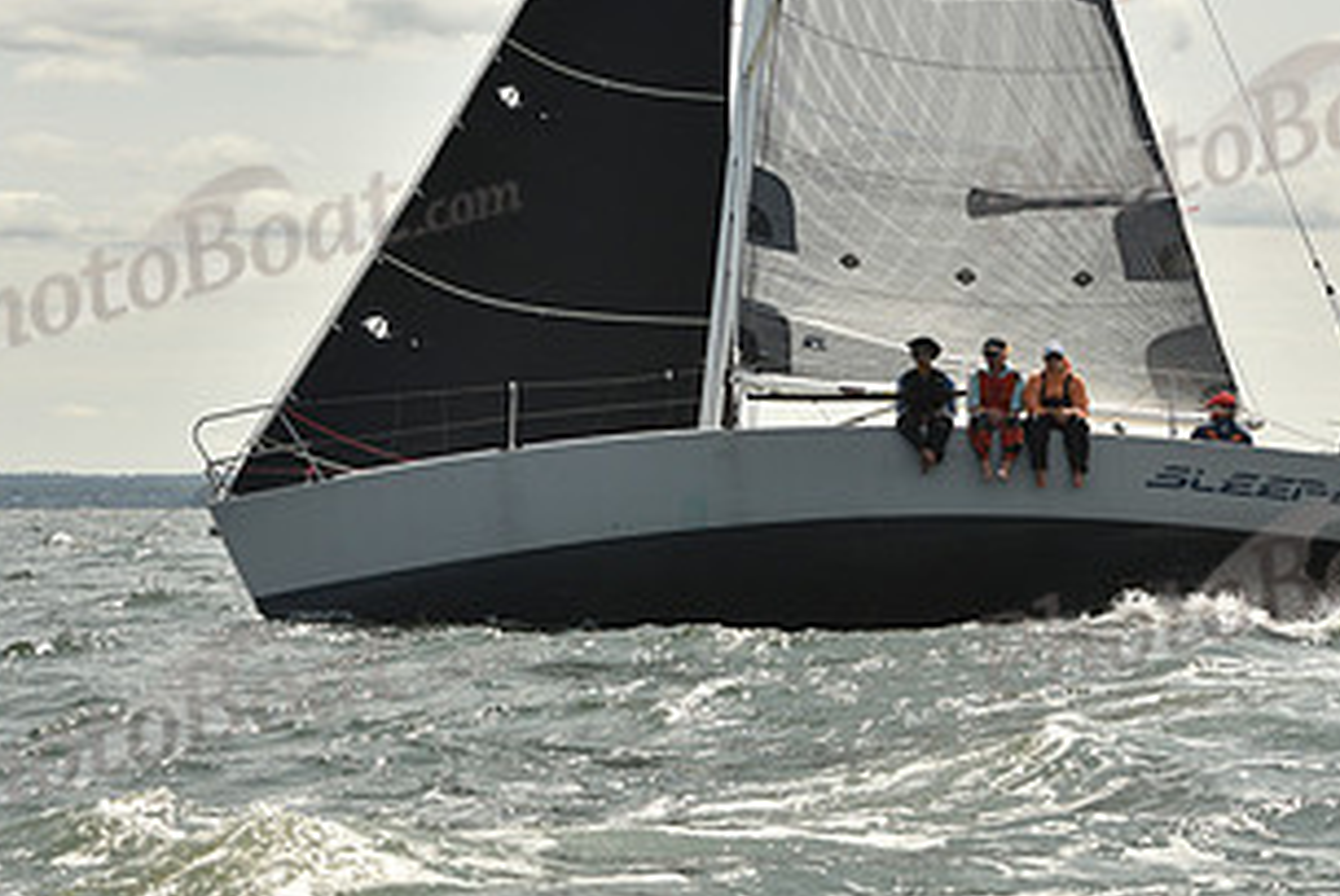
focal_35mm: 133
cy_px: 424
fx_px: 4955
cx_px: 751
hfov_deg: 15.4
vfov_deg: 10.3
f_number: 10
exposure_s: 1/800
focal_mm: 70
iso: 250
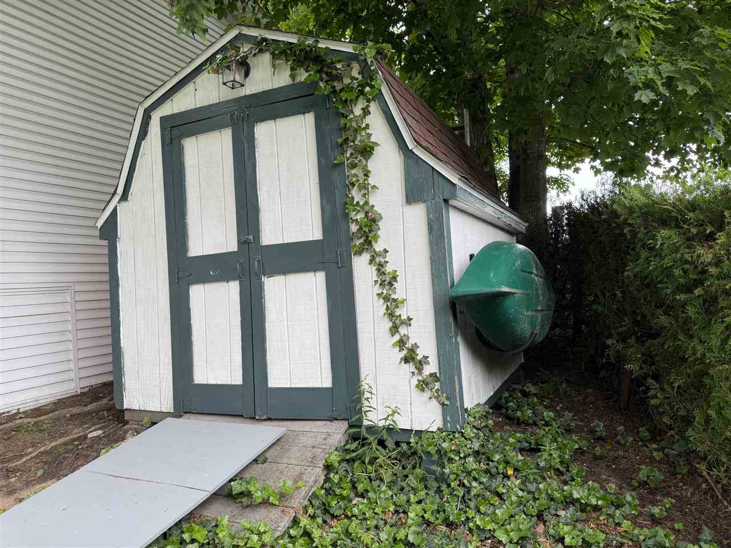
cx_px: 366
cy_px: 274
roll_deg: +3.2
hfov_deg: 71.6
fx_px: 507
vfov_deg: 56.8
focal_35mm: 24
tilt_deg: +0.9
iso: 64
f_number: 1.78
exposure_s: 1/121
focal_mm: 6.76
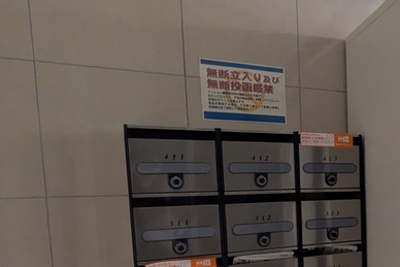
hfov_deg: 46.9
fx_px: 400
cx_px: 372
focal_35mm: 36
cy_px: 220
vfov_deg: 35.5
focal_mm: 1.83
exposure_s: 1/50
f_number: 2.2
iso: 73
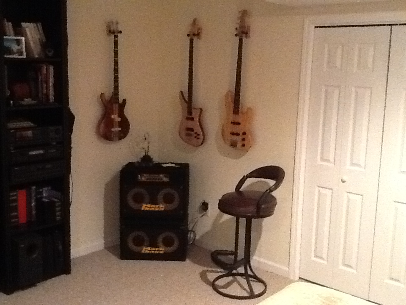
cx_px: 203
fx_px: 516
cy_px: 152
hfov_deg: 42.9
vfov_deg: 32.9
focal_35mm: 44
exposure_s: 1/15
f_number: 2.4
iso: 640
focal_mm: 2.03
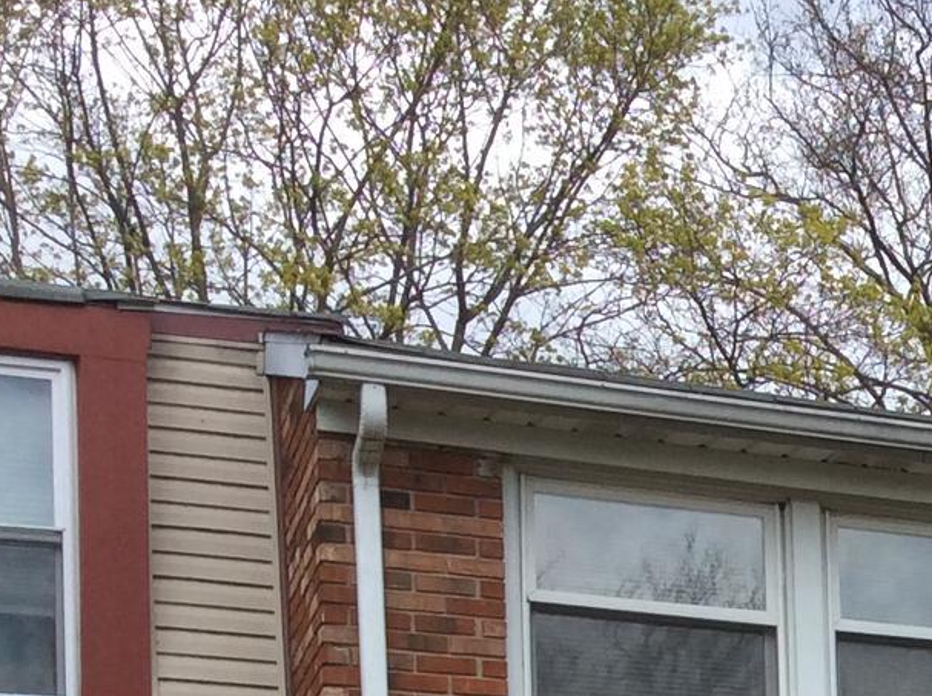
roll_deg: +2.6
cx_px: 1331
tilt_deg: +5.5
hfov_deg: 16.8
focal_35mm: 108
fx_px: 2903
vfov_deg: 12.7
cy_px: 1147
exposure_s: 1/1192
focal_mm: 3.3
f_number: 2.4
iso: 32
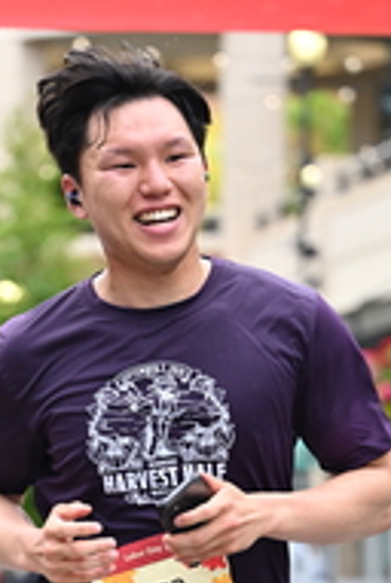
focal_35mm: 236
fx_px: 3831
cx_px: 60
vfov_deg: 8.7
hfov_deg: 5.8
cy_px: 604
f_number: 2.8
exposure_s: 1/1600
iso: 1250
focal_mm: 82
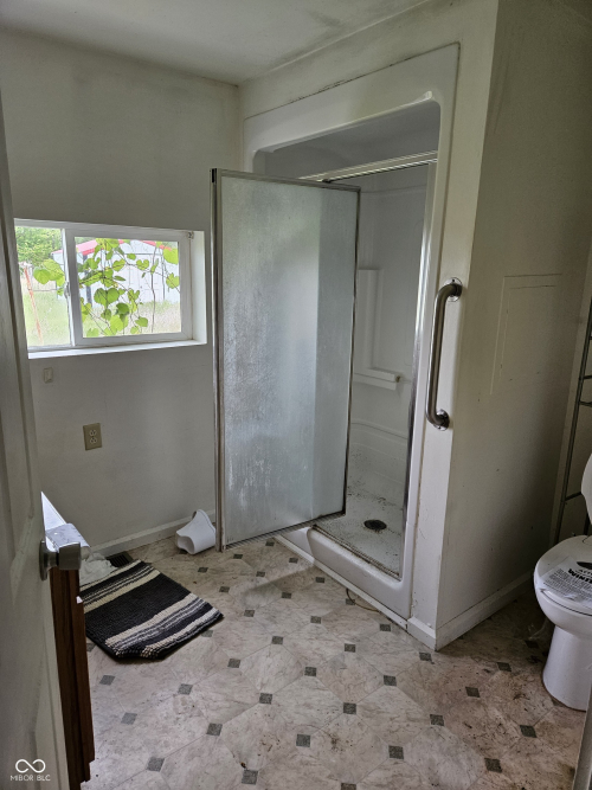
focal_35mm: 23
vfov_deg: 73.9
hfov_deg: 58.9
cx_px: 296
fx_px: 525
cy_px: 395
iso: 160
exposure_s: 1/207
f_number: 1.8
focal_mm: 5.4
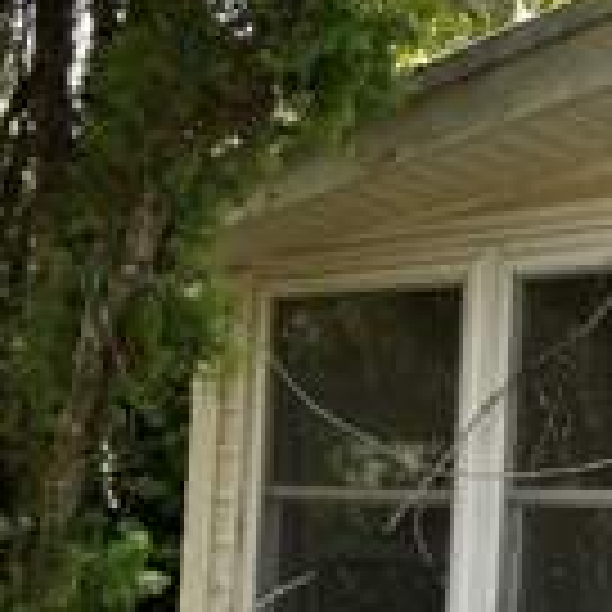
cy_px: 497
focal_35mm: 81
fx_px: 1620
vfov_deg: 21.1
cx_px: 756
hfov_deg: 19.9
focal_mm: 5.7
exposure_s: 1/279
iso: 40
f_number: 1.5
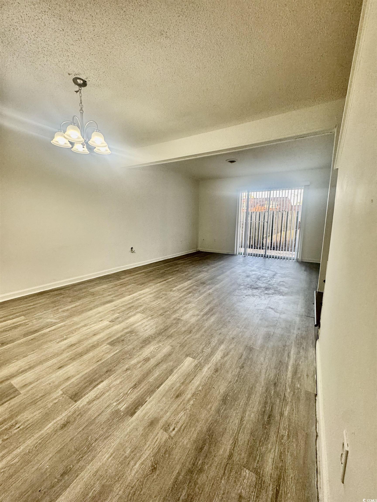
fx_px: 203
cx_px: 188
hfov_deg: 85.7
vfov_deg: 102.1
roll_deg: +1.0
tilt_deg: -8.4
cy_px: 251
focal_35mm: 14
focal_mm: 2.22
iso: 250
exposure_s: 1/120
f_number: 2.2
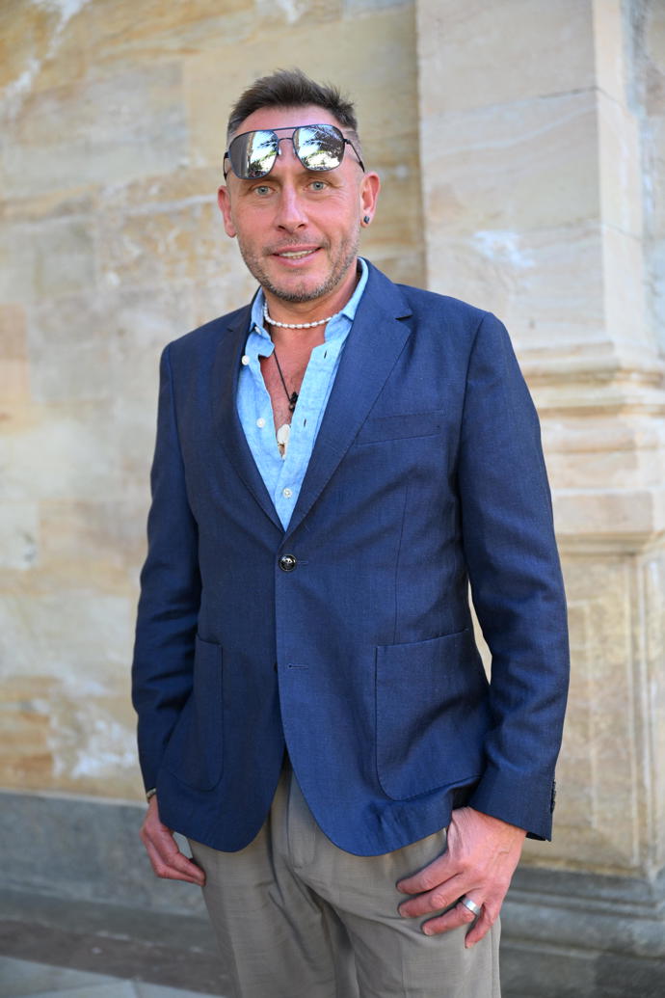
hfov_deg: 29.2
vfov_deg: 42.7
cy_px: 499
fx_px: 1274
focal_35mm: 46
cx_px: 332
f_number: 2.8
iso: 1250
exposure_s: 1/640
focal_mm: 46
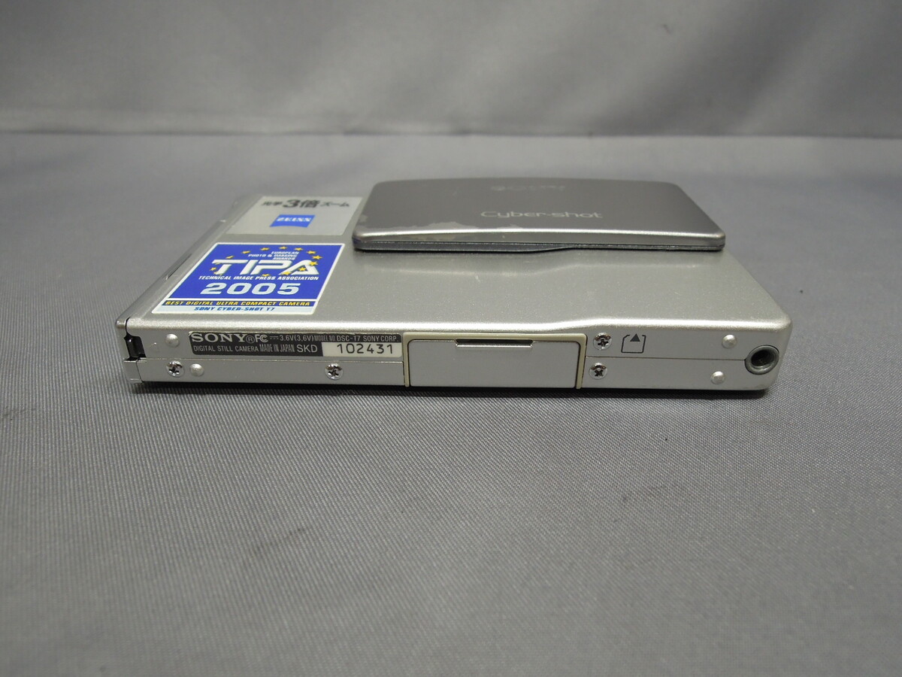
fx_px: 625
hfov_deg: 71.6
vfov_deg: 56.8
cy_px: 338
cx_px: 451
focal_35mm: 24
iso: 180
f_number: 3.5
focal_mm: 4.3
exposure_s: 1/30
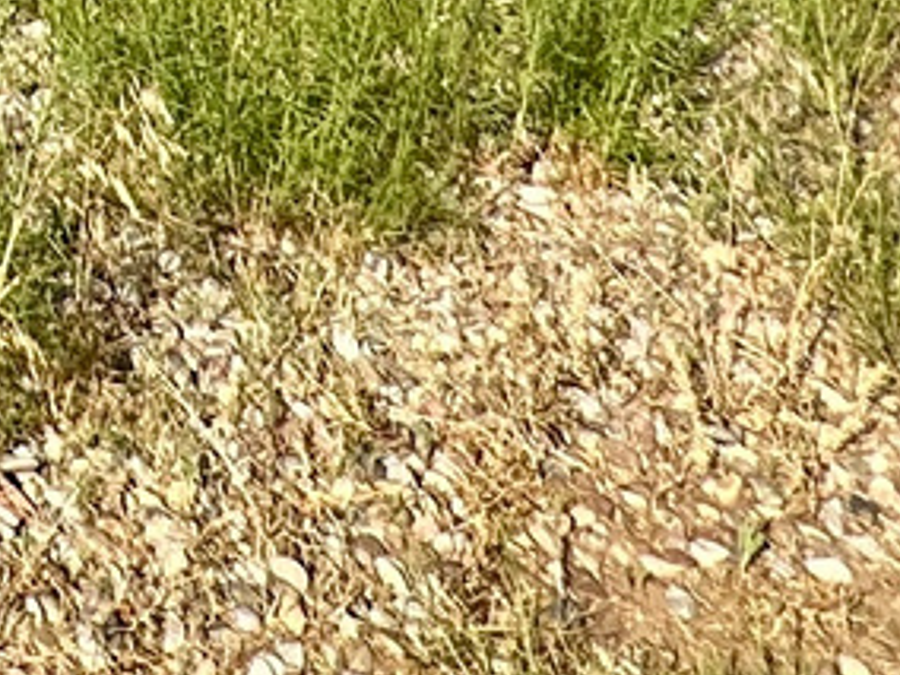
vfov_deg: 10.4
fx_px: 2626
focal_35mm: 101
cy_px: -1347
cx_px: -916
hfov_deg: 15.4
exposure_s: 1/1689
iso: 50
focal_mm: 2.22
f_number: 2.2
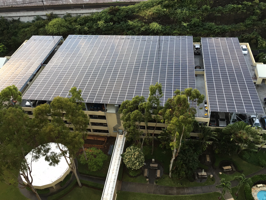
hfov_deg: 56.8
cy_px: 107
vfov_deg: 44.1
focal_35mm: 32
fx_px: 246
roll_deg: +5.9
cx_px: 130
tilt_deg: -43.7
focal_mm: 4.15
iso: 32
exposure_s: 1/40
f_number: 2.2
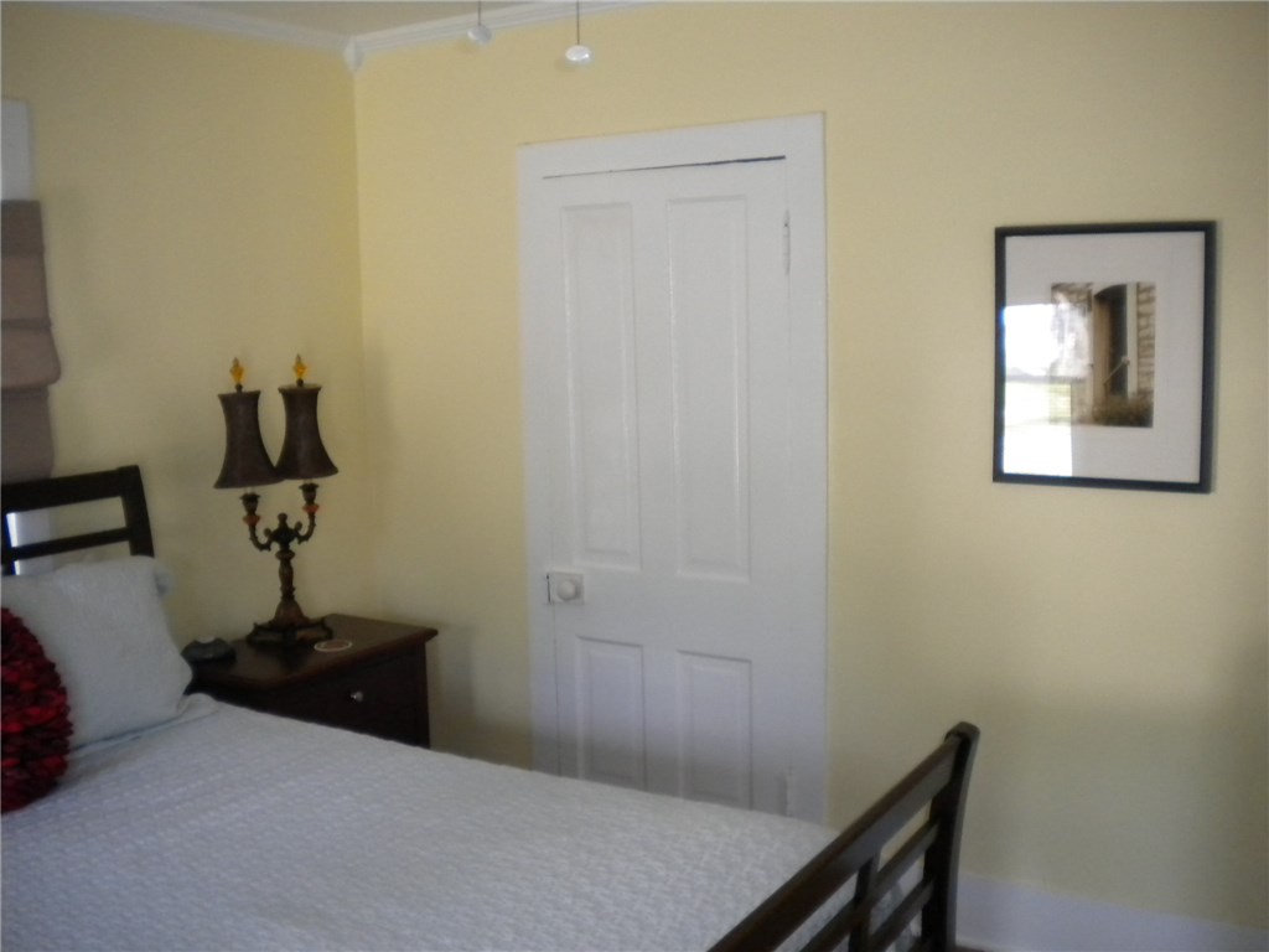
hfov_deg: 52.6
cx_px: 634
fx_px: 1283
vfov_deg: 40.7
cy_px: 476
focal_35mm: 35
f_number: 3.1
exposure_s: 1/34.3
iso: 400
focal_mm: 6.3
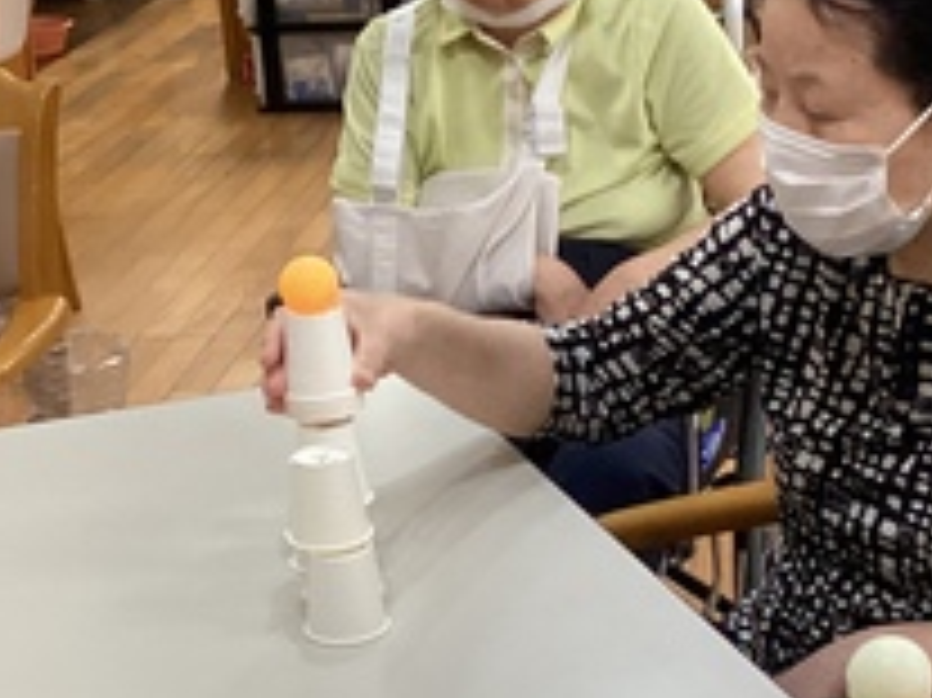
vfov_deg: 16.4
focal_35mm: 90
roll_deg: +3.6
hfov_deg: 21.7
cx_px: 612
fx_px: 2422
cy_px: 401
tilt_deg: -19.3
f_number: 2.4
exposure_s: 1/50
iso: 320
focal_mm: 3.3
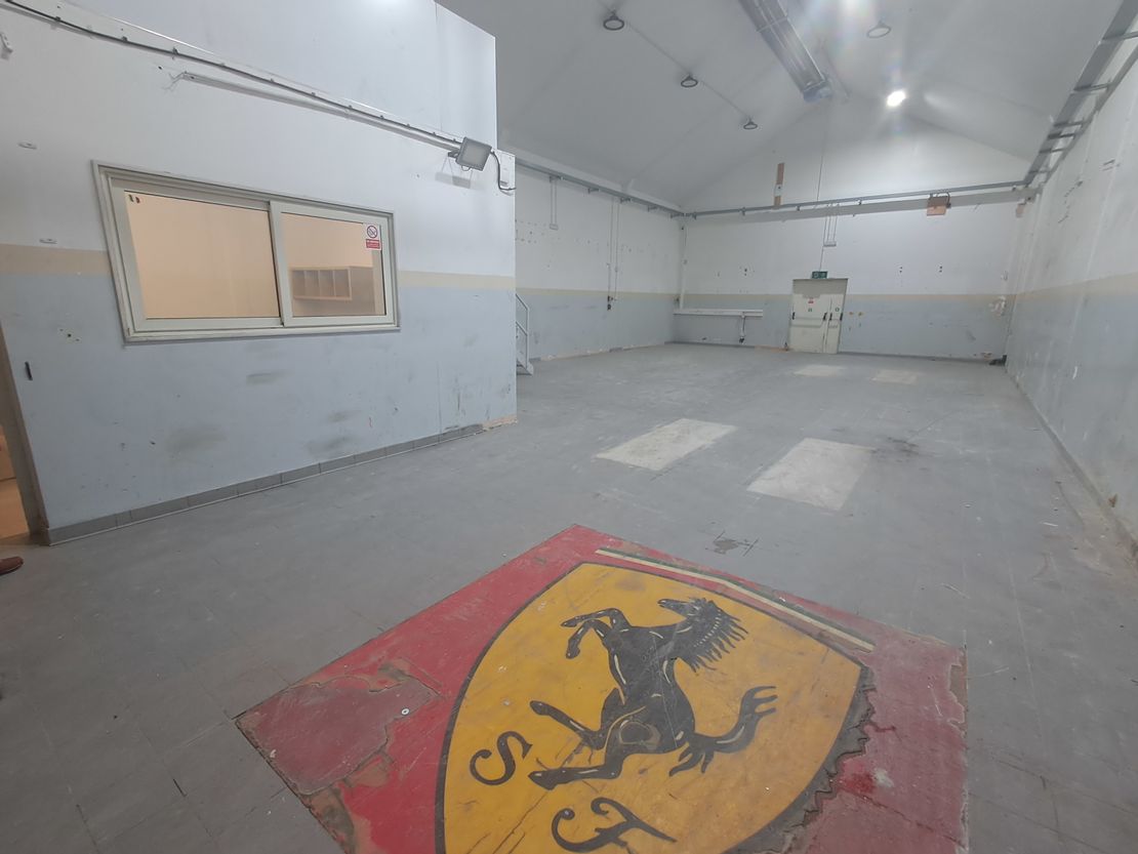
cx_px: 569
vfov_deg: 78.1
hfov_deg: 94.5
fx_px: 526
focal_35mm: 16
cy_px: 427
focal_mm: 1.64
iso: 160
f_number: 2.2
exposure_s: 1/50
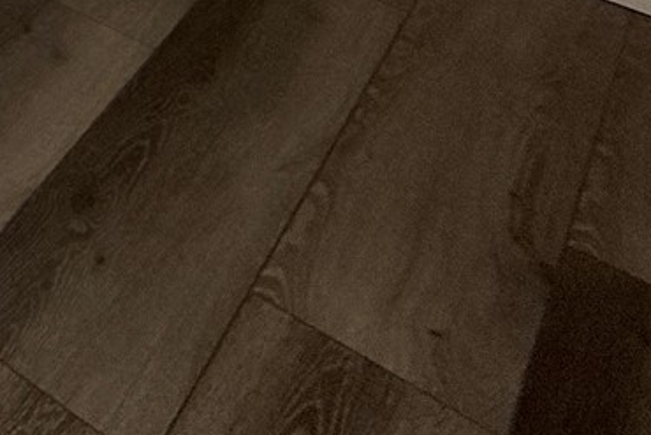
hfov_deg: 18.0
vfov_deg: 15.2
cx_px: -721
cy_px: -535
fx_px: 1140
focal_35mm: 63
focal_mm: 2.22
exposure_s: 1/99
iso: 100
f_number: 2.2
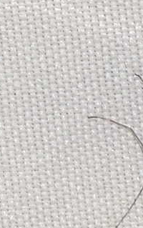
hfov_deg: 2.0
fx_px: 3994
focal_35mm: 642
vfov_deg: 3.3
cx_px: -171
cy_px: 119
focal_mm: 140
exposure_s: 1/160
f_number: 13
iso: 100
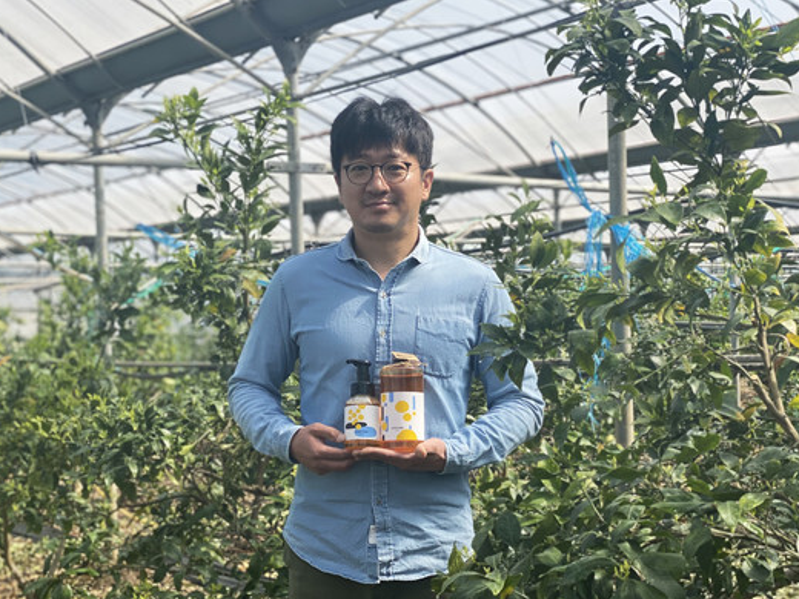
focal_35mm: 60
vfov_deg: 24.4
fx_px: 1385
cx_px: 401
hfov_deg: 32.2
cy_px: 321
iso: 20
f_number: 2
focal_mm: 6
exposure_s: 1/813
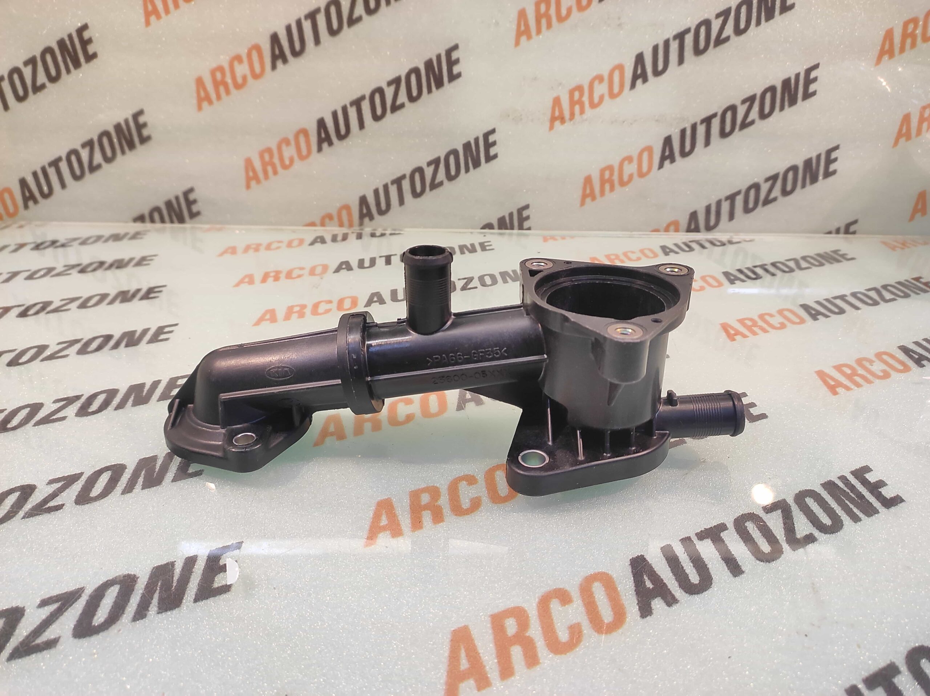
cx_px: 465
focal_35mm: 17
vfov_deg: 74.7
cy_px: 348
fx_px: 456
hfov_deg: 91.1
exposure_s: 1/33
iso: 236
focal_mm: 4.74
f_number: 1.79
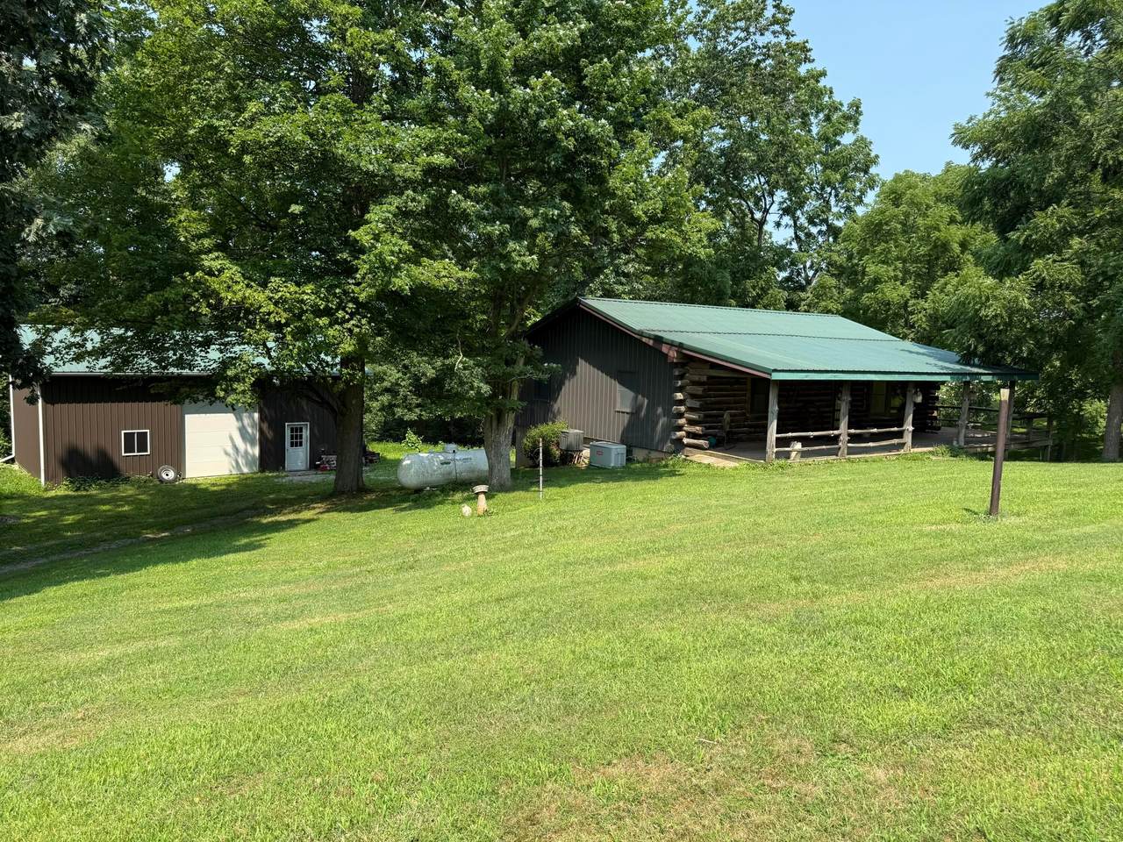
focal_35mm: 24
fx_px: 779
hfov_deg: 71.6
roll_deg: -1.5
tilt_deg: -4.2
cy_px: 421
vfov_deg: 56.8
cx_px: 562
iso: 80
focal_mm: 6.76
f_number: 1.78
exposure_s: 1/1812
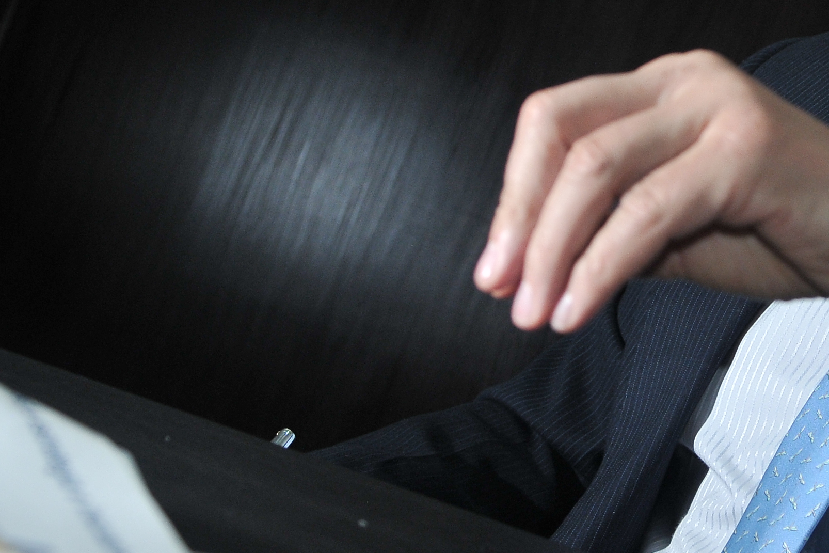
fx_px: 2395
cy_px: 80
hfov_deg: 19.3
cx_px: 746
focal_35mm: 104
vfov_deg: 13.1
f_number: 3.5
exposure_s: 1/320
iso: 400
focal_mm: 26
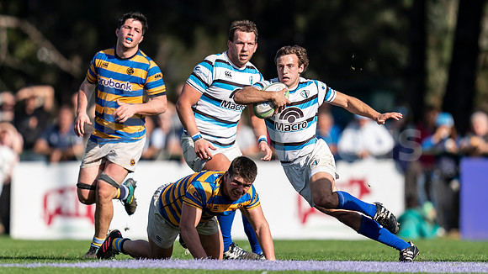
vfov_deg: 1.6
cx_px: 236
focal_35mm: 781
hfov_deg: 2.8
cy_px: 121
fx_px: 10105
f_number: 2.8
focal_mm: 400
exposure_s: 1/1250
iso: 100
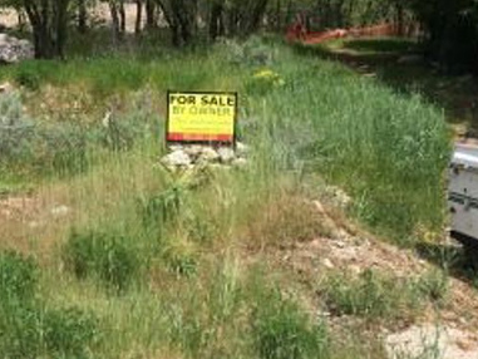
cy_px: 108
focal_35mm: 78
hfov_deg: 22.5
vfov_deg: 18.8
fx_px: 1077
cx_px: -138
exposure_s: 1/1923
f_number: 2.2
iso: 25
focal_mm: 4.15
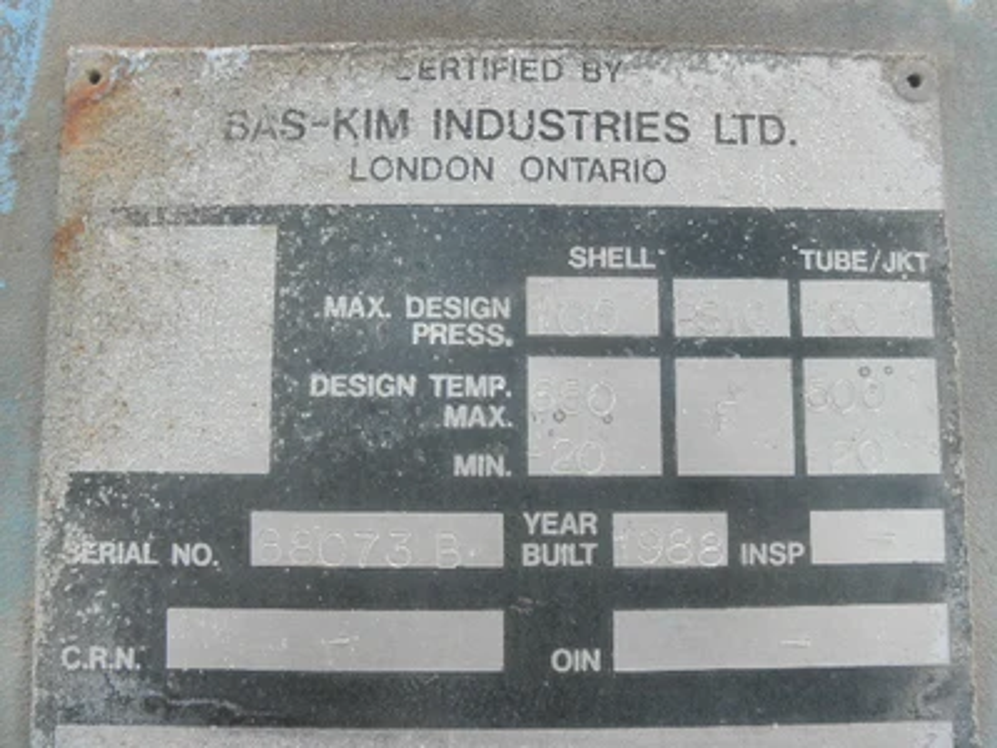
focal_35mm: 28
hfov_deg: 63.4
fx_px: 806
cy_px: 374
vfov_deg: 49.7
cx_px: 498
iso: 64
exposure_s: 1/160
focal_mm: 5
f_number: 3
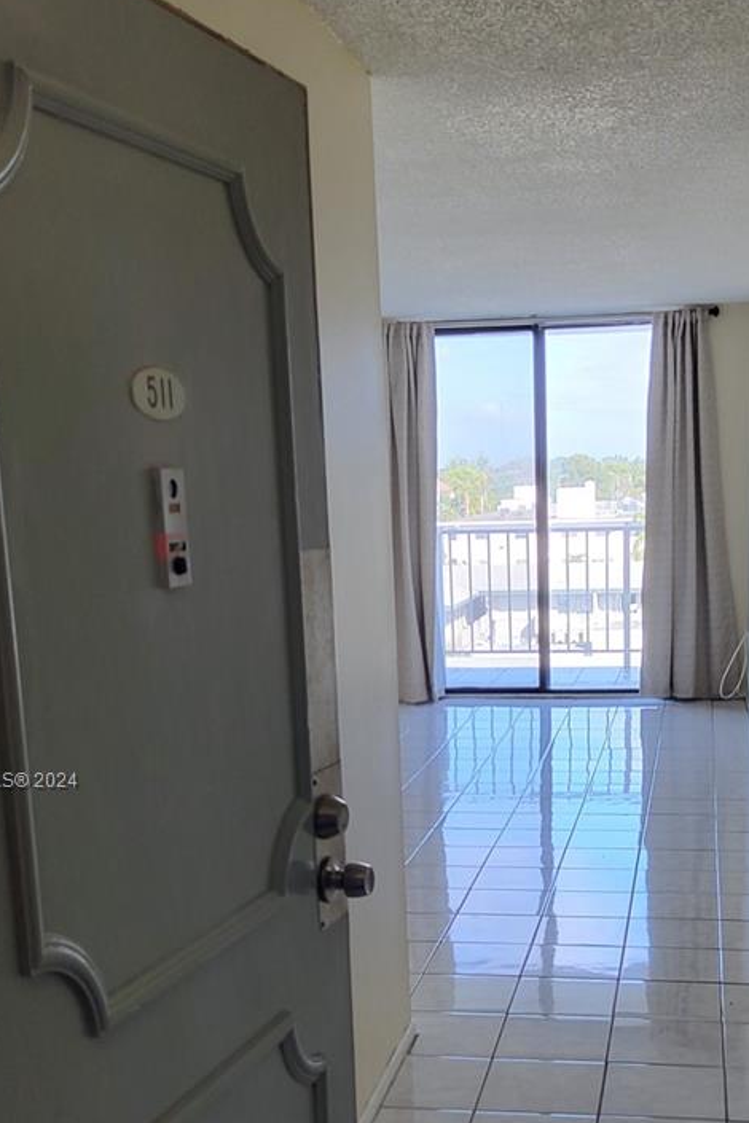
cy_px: 782
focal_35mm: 46
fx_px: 1435
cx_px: 504
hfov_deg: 29.0
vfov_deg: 42.0
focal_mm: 3.08
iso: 64
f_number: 2
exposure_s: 1/60
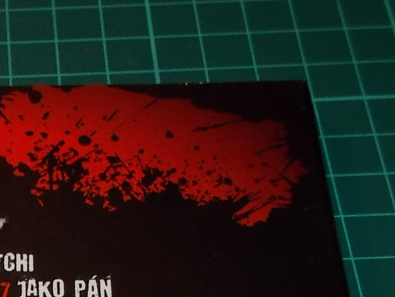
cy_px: 418
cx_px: -43
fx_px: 993
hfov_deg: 21.3
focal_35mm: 87
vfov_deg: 15.9
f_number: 3.3
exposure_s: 1/30
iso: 200
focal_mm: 4.1
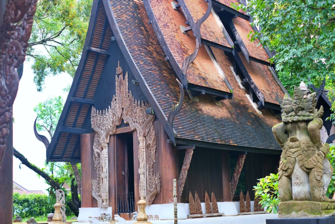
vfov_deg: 25.5
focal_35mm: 53
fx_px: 493
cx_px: 168
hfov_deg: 37.5
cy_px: 112
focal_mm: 35
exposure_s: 1/280
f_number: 2.5
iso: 320
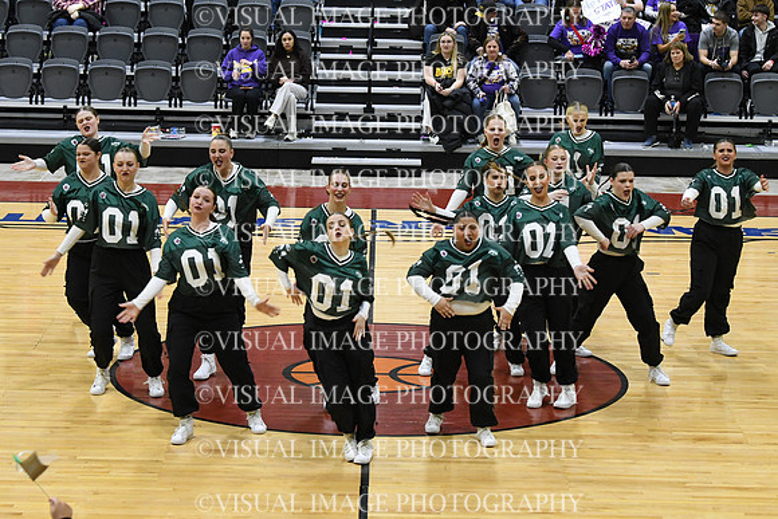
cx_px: 389
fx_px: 2529
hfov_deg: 17.5
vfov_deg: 11.7
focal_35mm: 117
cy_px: 260
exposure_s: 1/250
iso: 3200
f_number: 4
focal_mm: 78
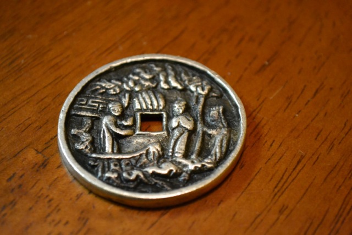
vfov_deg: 16.6
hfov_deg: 24.6
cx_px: 176
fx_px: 807
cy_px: 118
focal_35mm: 82
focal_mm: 55
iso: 3200
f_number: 5.6
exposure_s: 1/60
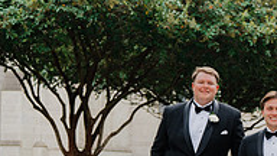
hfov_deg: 13.8
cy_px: 161
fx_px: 1094
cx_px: 381
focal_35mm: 149
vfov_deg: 8.1
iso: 250
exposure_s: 1/250
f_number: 4
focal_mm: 47
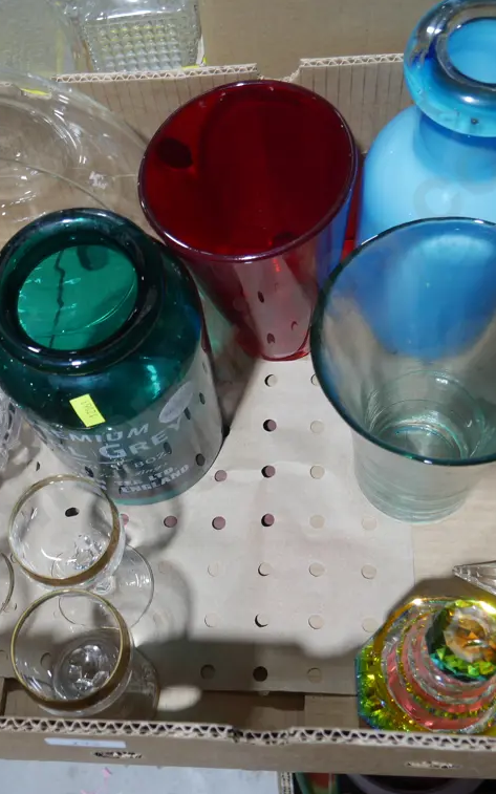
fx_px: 930
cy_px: 402
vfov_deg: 46.2
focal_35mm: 43
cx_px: 169
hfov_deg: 29.7
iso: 200
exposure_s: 1/60
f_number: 3.6
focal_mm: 15
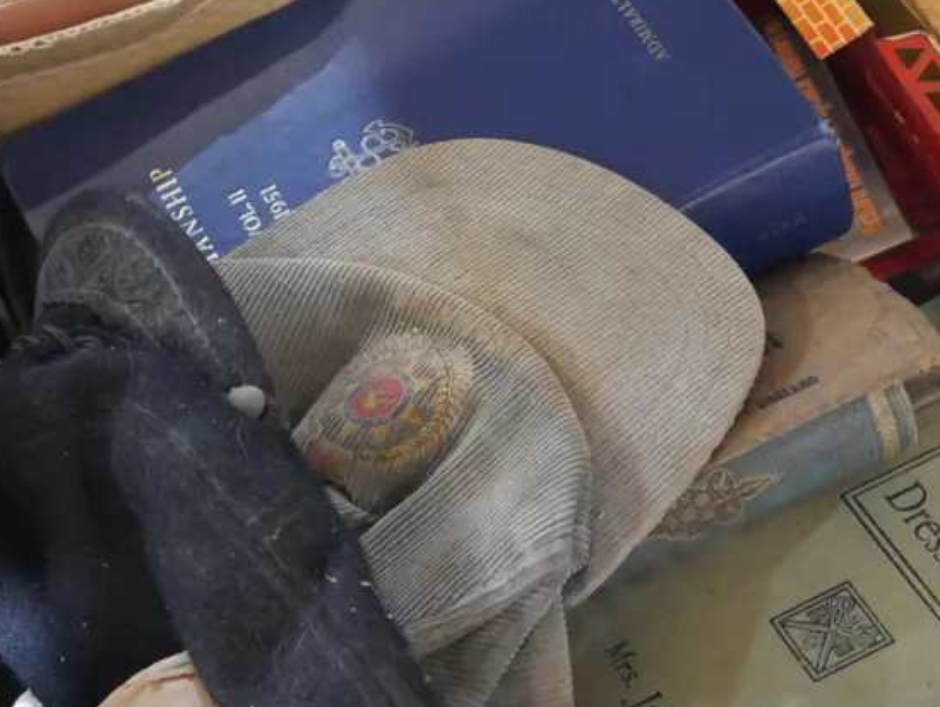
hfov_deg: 23.7
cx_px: 646
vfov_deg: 17.9
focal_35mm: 82
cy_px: 556
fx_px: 2229
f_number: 4.7
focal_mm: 22
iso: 3200
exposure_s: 1/20
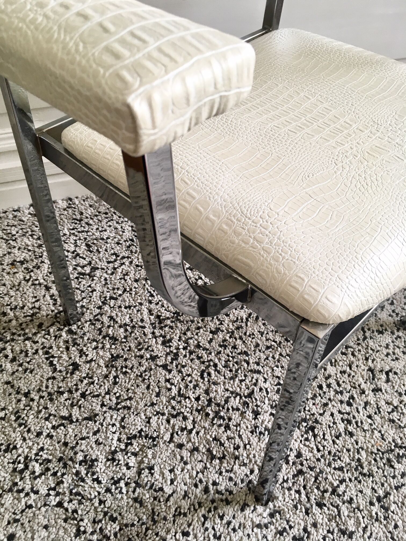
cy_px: 270
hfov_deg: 48.2
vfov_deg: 61.7
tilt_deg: -50.3
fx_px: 454
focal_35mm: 29
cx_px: 203
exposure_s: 1/33
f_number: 2.2
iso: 80
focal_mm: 4.15
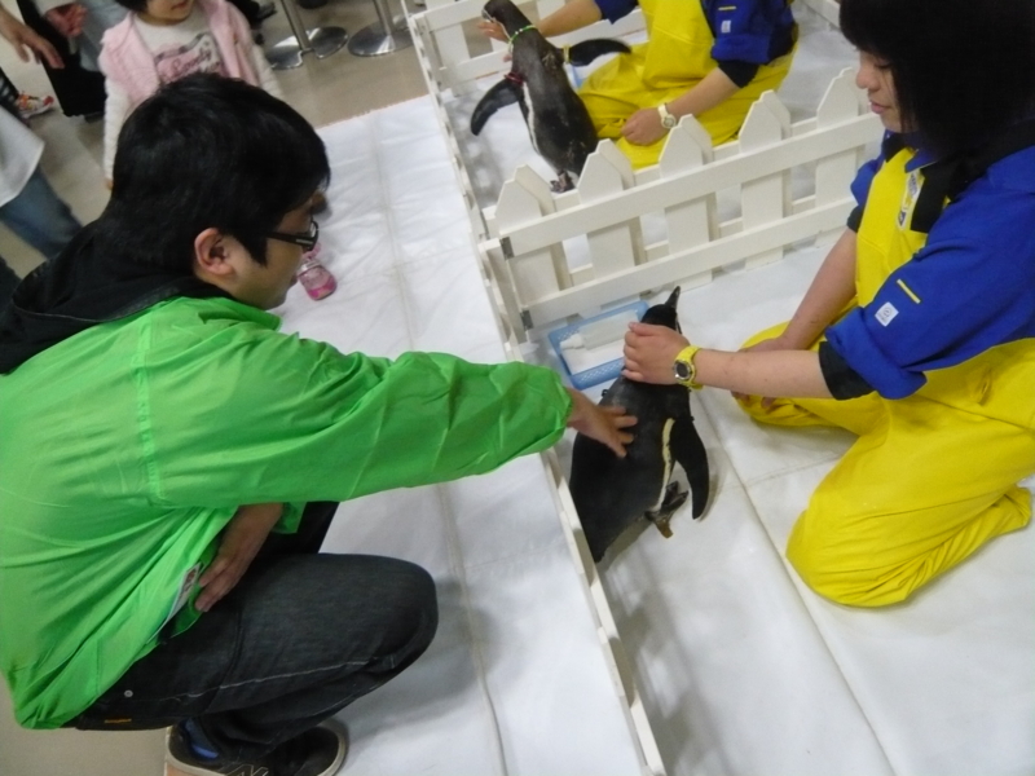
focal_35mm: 28
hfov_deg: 63.4
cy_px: 388
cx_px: 518
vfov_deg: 49.7
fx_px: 837
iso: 400
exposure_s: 1/60
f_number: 2.8
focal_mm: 4.6
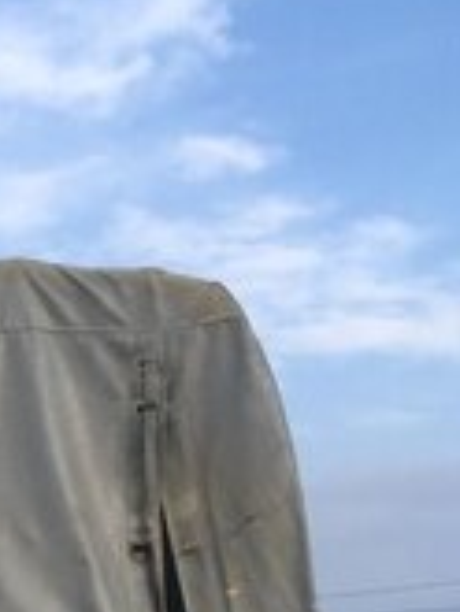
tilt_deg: -0.5
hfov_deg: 15.7
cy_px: 809
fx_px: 1539
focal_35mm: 87
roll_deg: +1.9
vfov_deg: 20.4
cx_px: -211
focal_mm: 4.15
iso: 25
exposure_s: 1/625
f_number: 2.2
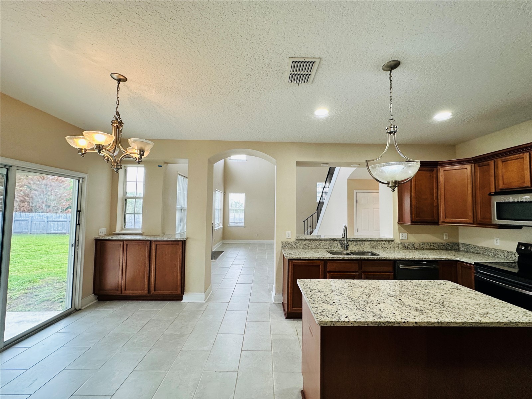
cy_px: 200
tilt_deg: +3.1
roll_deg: -0.9
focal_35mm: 14
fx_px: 215
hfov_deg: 102.1
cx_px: 266
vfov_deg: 85.7
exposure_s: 1/120
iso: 160
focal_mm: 2.22
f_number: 2.2
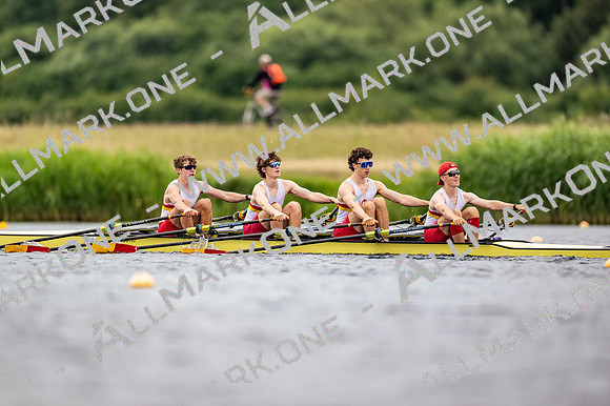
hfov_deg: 3.4
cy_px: 203
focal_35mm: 600
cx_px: 305
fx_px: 10163
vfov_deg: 2.3
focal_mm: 600
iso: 720
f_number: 4
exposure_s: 1/2500
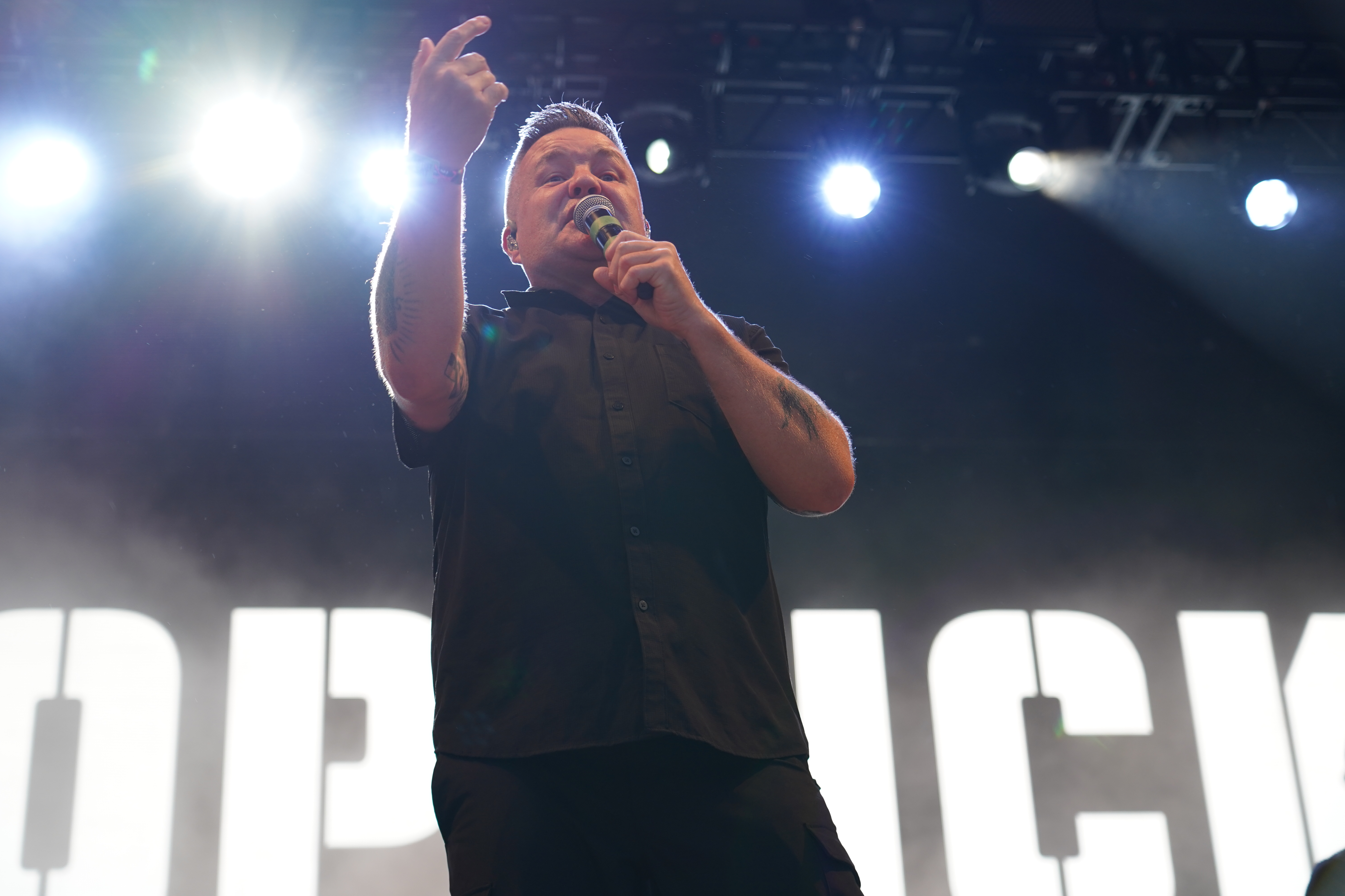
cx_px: 672
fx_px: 2204
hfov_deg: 33.9
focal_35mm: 59
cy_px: 448
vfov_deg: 23.0
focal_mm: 59
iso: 640
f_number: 4
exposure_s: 1/160
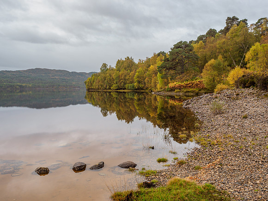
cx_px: 134
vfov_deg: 41.8
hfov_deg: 54.0
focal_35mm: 34
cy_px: 100
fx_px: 263
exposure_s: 1/15
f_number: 7.1
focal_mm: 17
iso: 200
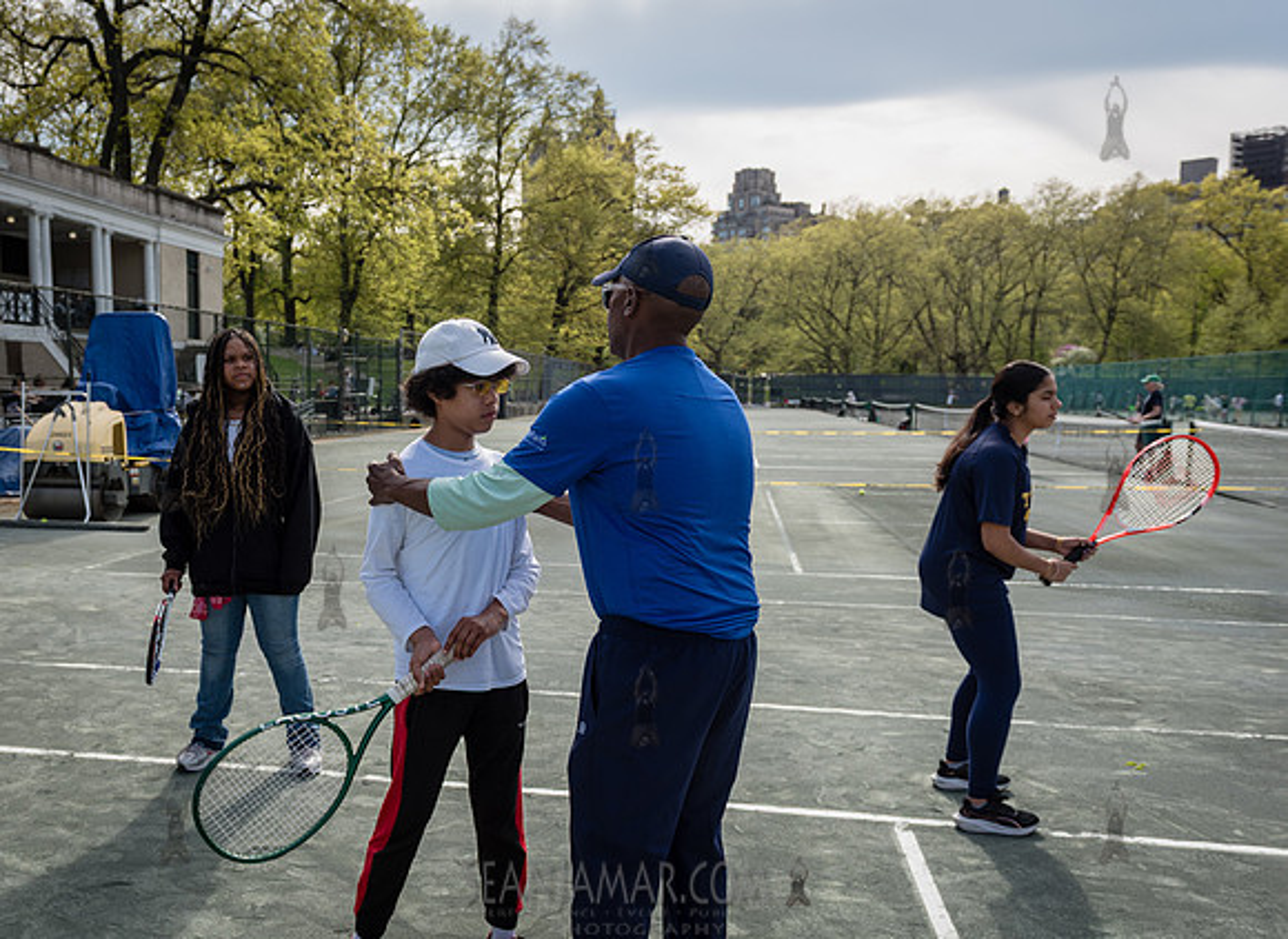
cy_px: 533
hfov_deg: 56.4
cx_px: 472
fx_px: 1181
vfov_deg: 43.3
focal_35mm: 32
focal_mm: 24
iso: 100
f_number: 4.5
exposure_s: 1/400
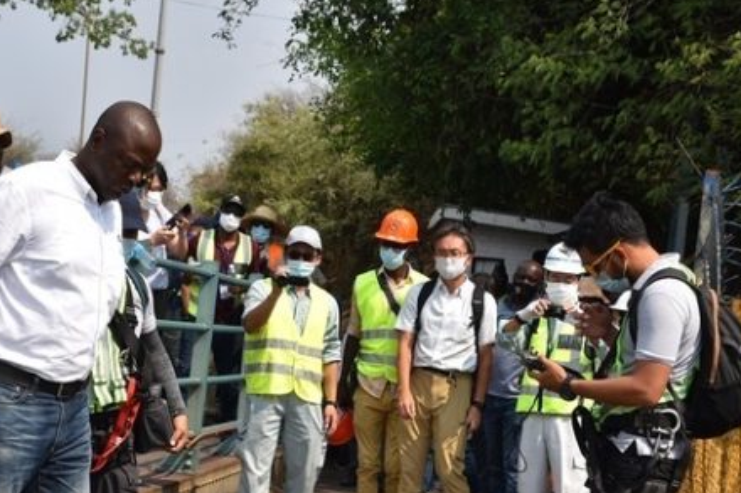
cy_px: 421
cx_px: 377
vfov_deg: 15.2
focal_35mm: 89
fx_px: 1831
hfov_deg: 22.9
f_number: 9
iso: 100
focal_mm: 34
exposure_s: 1/320
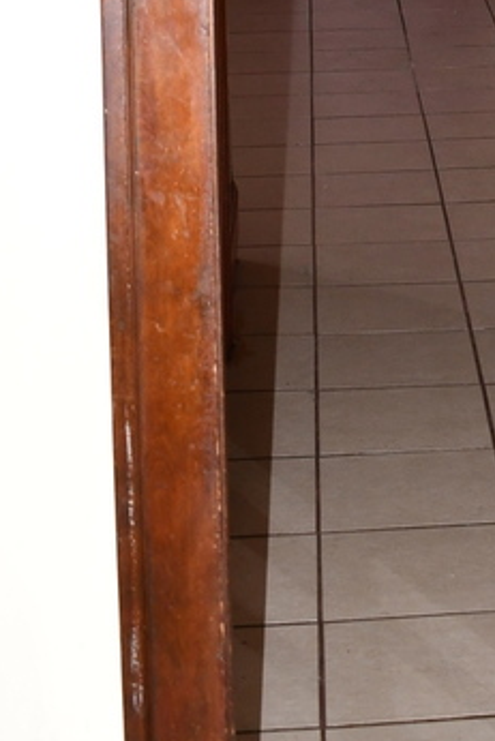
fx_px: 2184
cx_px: 675
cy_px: -171
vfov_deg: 18.2
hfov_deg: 12.5
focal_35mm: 106
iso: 800
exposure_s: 1/60
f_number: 5
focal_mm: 23
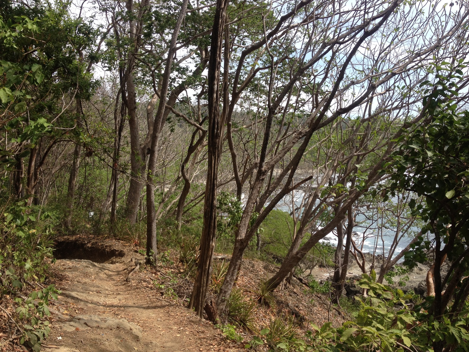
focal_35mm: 35
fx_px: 474
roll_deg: +0.0
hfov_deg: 52.6
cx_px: 234
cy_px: 176
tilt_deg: -5.5
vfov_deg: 40.7
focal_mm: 4.28
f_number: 2.4
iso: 50
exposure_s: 1/1151
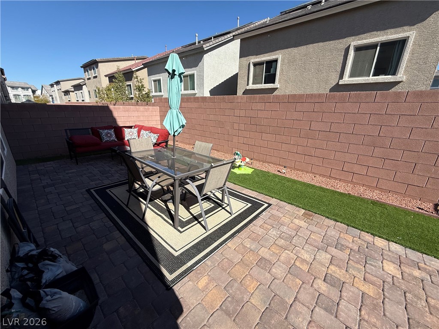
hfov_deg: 102.1
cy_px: 164
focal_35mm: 14
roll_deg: -1.5
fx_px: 178
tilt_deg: -17.4
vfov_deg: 85.7
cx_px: 220
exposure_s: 1/1961
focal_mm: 2.22
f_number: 2.2
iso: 50
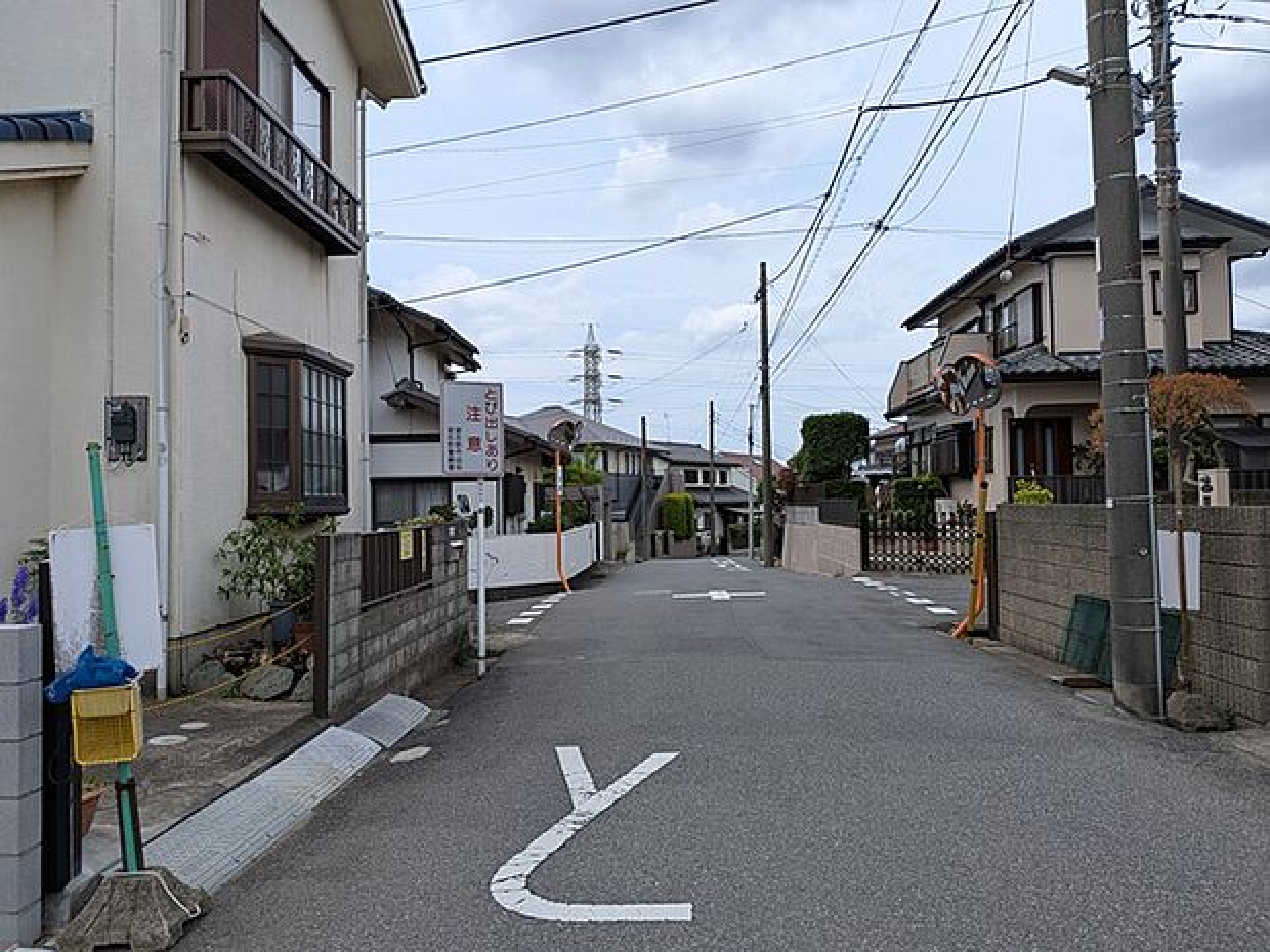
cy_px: 476
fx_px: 881
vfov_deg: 56.8
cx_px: 635
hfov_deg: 71.6
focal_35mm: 24
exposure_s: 1/1848
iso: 28
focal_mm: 4.53
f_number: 1.7
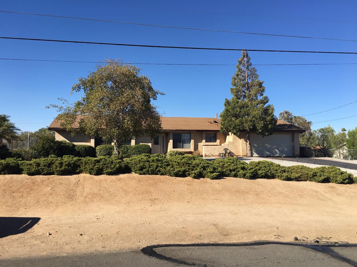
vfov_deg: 48.2
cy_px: 134
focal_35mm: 29
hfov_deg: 61.7
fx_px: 299
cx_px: 178
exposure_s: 1/1350
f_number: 2.2
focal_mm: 4.15
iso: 25
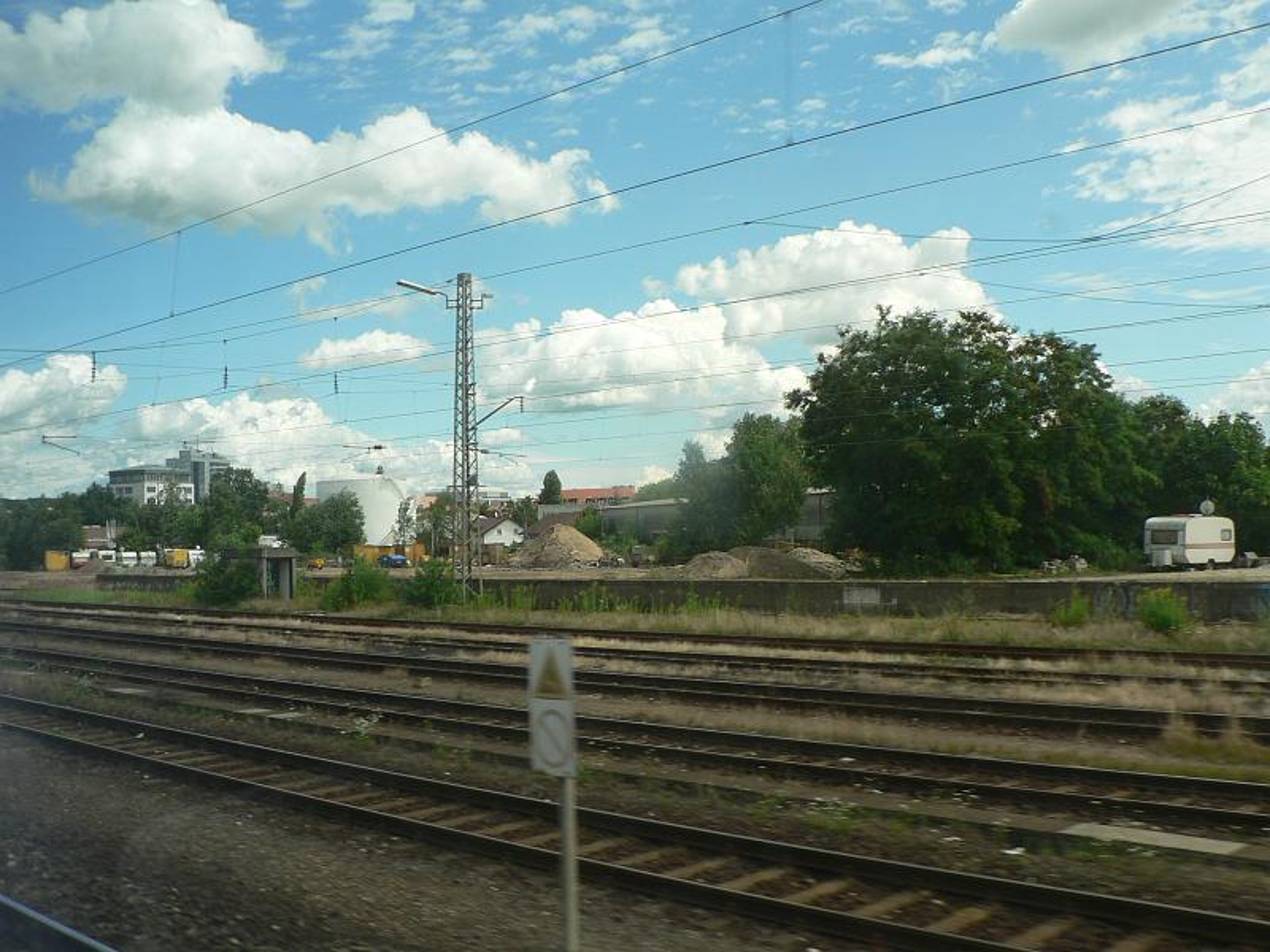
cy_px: 476
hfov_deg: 51.4
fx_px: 1321
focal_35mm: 36
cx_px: 635
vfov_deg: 39.7
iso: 80
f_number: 4
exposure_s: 1/250
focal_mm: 6
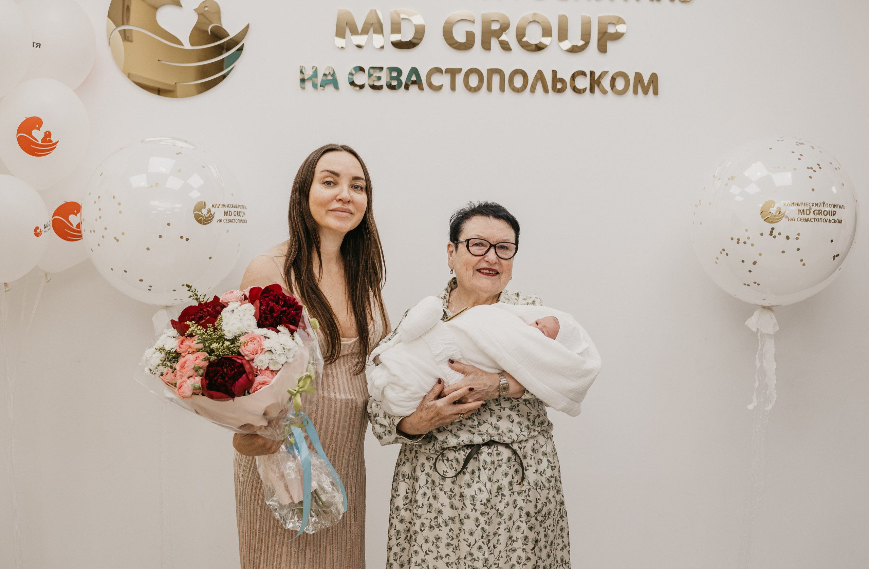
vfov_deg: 31.6
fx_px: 1004
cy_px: 321
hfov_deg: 46.8
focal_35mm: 42
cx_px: 451
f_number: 4.5
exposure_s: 1/160
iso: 400
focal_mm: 35
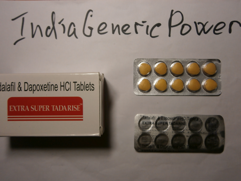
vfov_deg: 45.4
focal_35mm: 31
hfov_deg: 58.4
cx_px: 120
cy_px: 90
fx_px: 216
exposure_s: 1/40
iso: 80
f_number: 2.9
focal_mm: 5.5
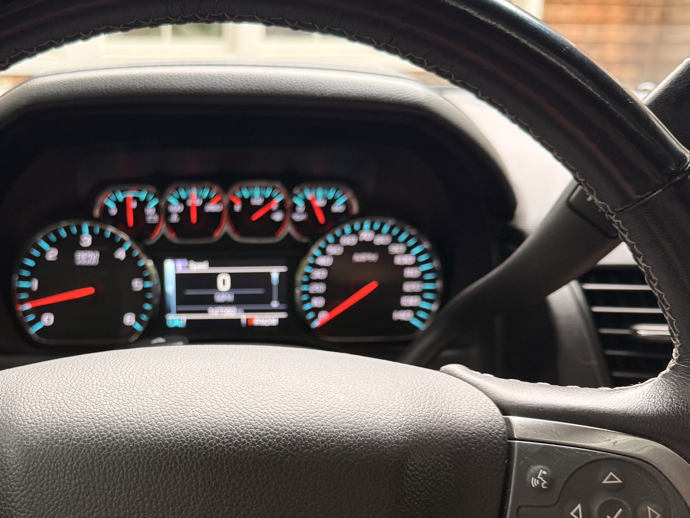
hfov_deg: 48.0
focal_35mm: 38
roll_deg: +0.4
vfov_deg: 37.5
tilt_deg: -19.2
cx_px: 218
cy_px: 324
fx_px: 757
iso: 200
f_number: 1.78
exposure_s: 1/120
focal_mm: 6.76
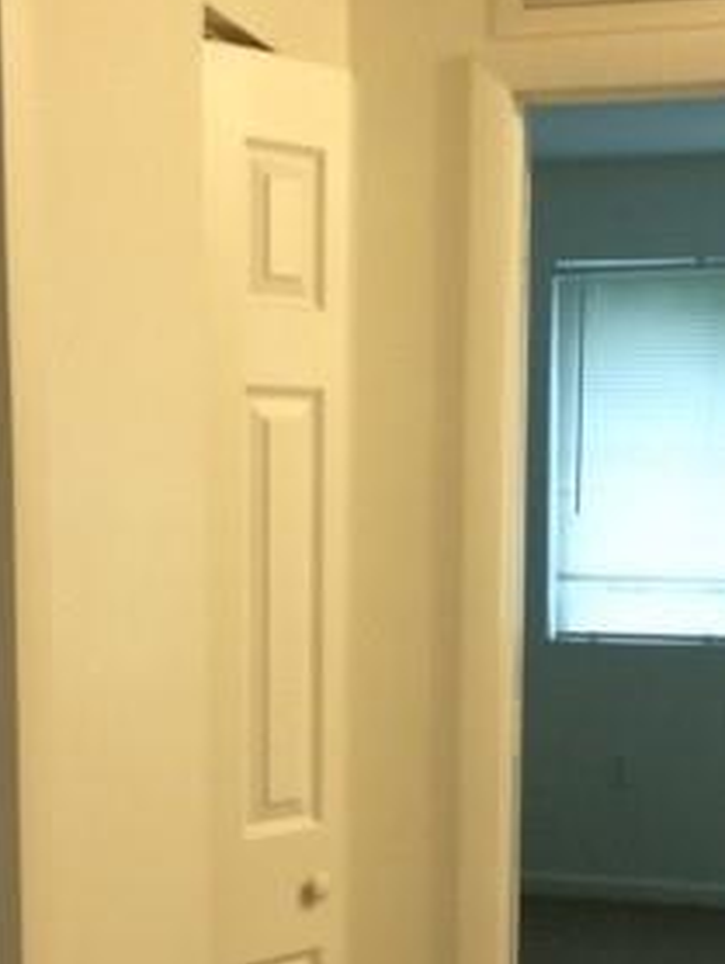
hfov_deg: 21.3
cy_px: 756
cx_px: 330
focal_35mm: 69
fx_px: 1924
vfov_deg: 27.6
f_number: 2.2
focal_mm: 4.12
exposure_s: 1/17
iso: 320
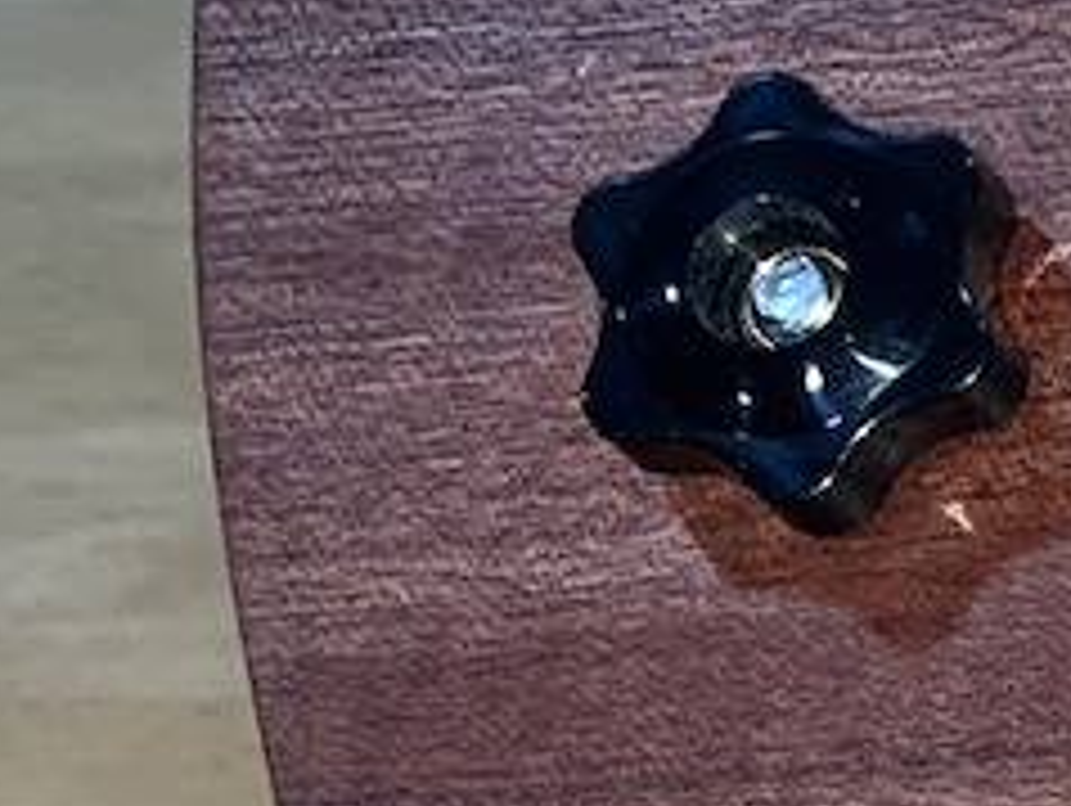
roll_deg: +2.4
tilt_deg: -42.1
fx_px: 4057
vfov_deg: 11.0
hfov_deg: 12.4
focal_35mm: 131
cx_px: 2448
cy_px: 1121
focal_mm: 5.1
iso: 32
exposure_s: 1/57
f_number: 1.6
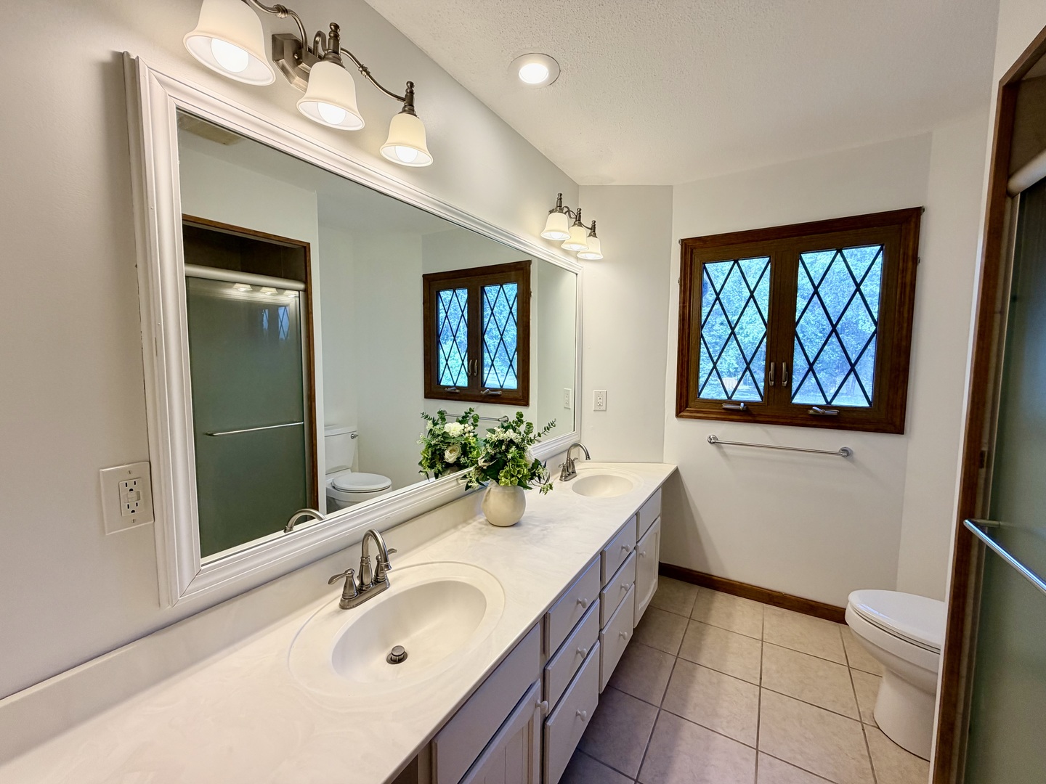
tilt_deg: -4.8
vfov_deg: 85.7
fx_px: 423
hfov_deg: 102.1
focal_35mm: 14
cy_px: 392
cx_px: 523
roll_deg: -0.5
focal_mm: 2.22
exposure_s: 1/120
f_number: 2.2
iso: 64
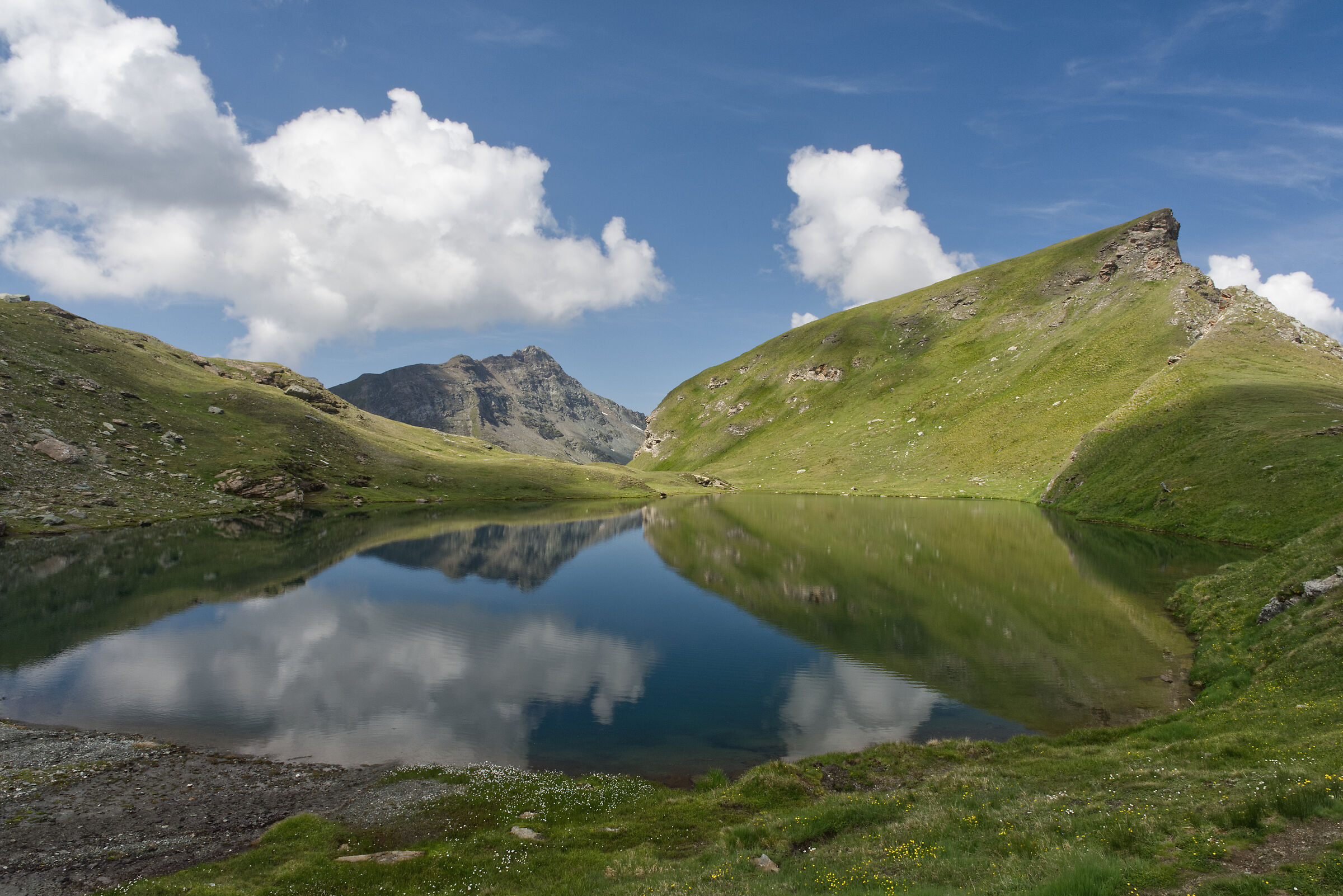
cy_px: 448
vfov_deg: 53.2
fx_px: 896
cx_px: 672
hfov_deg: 73.7
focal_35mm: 24
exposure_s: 1/25
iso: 200
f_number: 18
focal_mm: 16
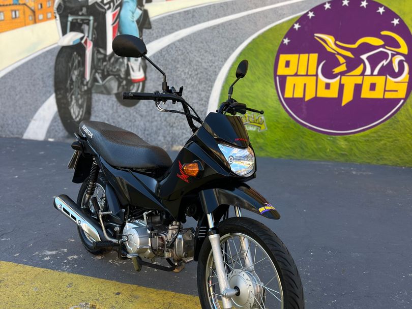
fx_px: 310
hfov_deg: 67.3
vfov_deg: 53.1
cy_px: 154
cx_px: 206
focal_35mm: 26
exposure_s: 1/513
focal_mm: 5.7
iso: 50
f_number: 1.5
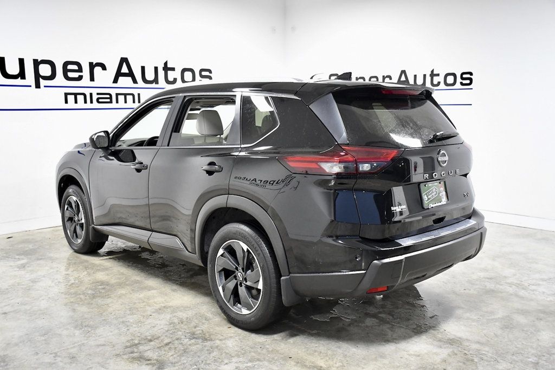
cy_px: 185
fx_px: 524
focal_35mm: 34
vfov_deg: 38.9
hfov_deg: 55.8
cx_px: 278
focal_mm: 23
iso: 2500
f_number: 4.5
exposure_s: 1/200
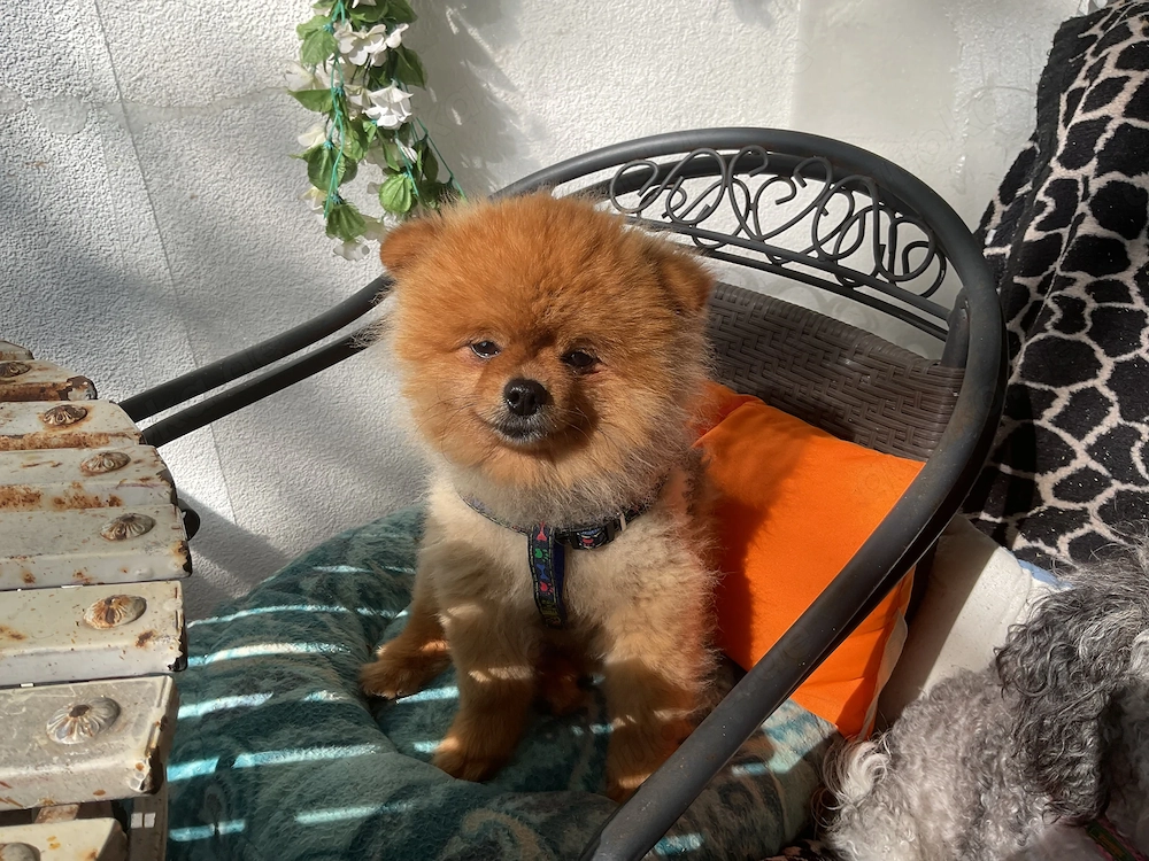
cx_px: 574
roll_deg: +0.0
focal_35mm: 29
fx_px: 963
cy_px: 430
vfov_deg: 48.2
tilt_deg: -25.0
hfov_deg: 61.7
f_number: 1.8
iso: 16
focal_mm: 3
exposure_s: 1/613
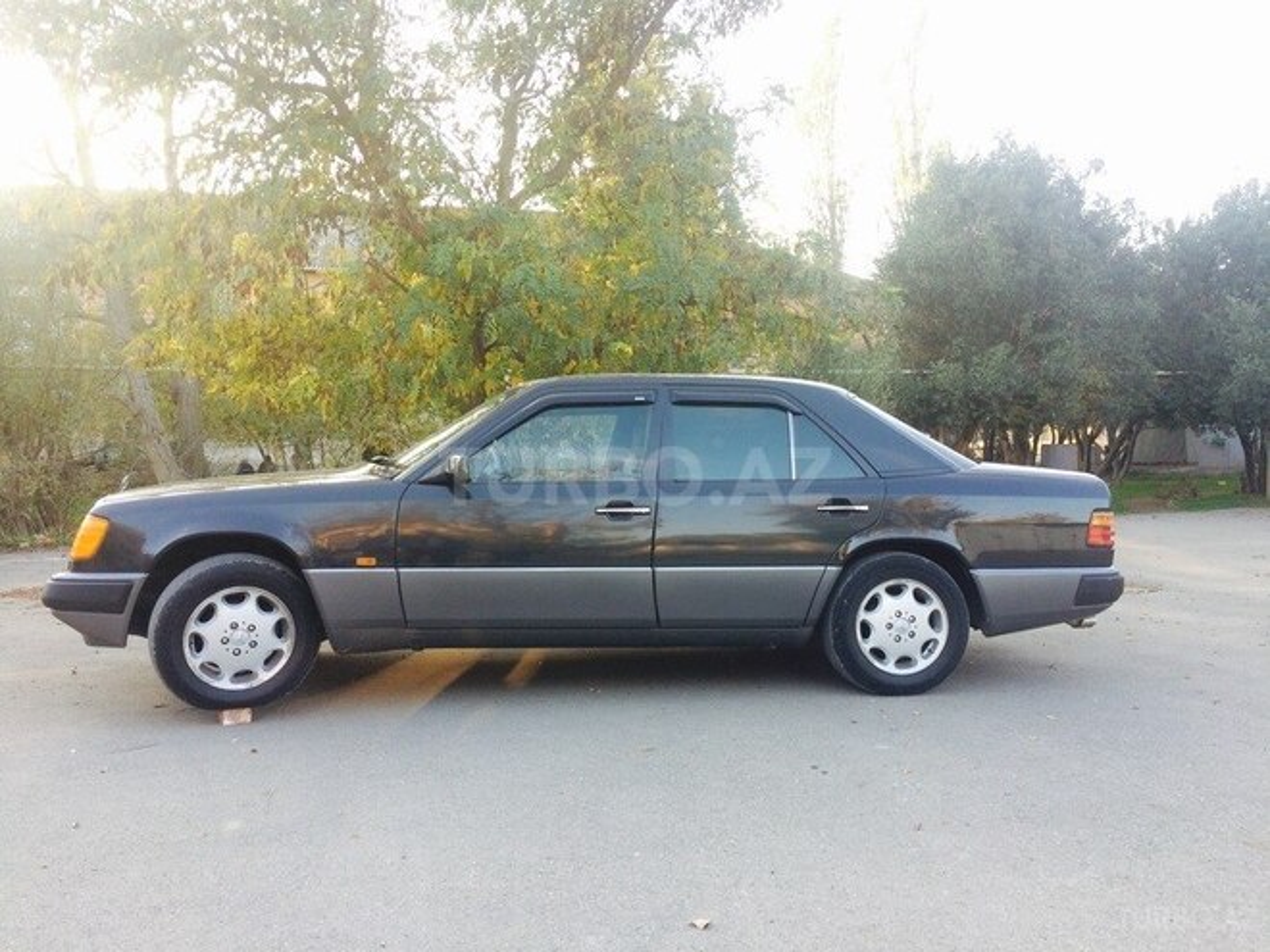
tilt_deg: -1.9
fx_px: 1064
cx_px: 635
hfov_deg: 61.7
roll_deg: +0.5
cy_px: 476
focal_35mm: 29
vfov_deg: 48.2
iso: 40
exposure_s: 1/100
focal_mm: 4.15
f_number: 2.2
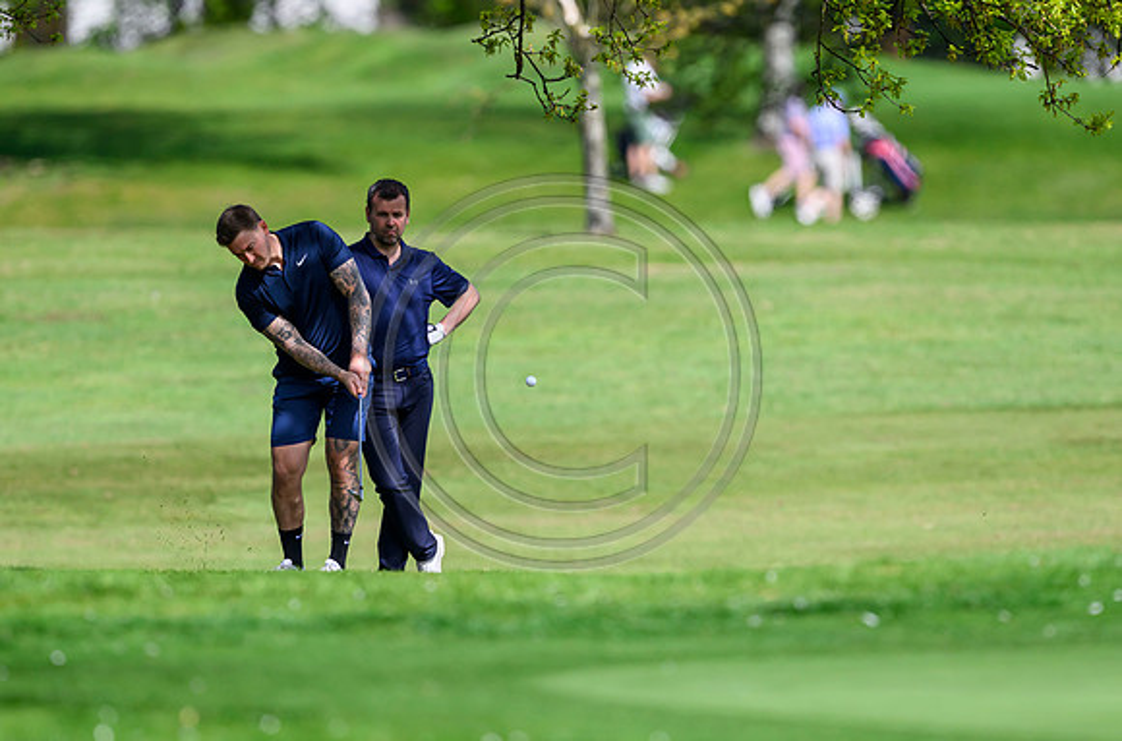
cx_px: 554
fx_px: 18700
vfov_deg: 2.3
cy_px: 418
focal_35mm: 602
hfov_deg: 3.4
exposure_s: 1/5000
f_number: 3.5
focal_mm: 400
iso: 500
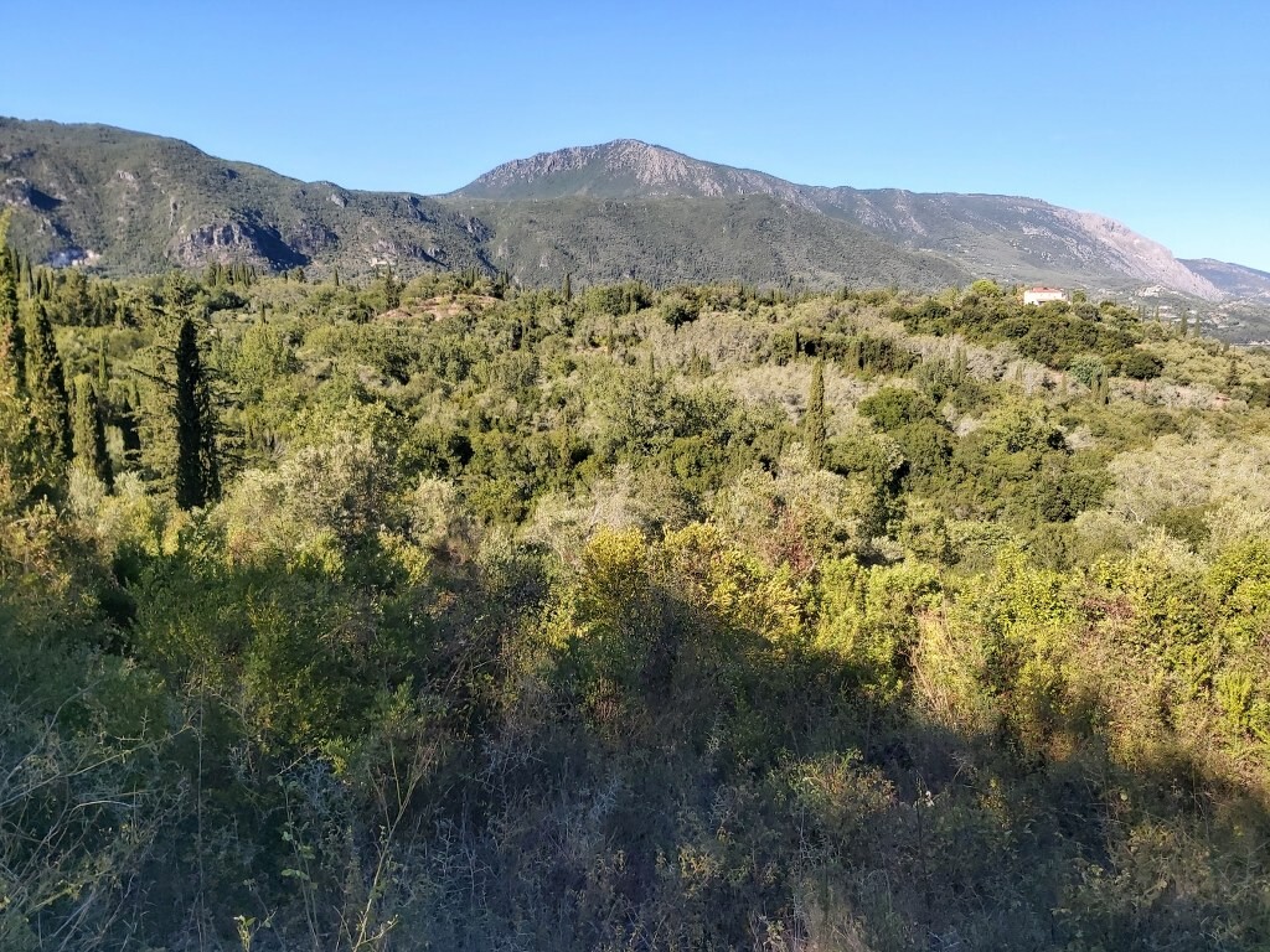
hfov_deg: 67.3
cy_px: 476
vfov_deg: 53.1
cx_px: 635
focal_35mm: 26
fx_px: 954
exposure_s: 1/1314
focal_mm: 3.92
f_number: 1.7
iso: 64
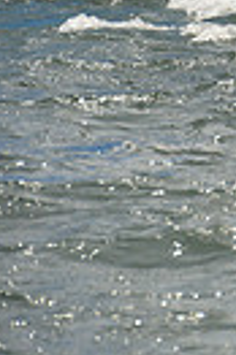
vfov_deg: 2.3
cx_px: 773
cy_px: -118
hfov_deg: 1.5
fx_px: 8735
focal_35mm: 886
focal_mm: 200
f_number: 11
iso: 400
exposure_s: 1/1250
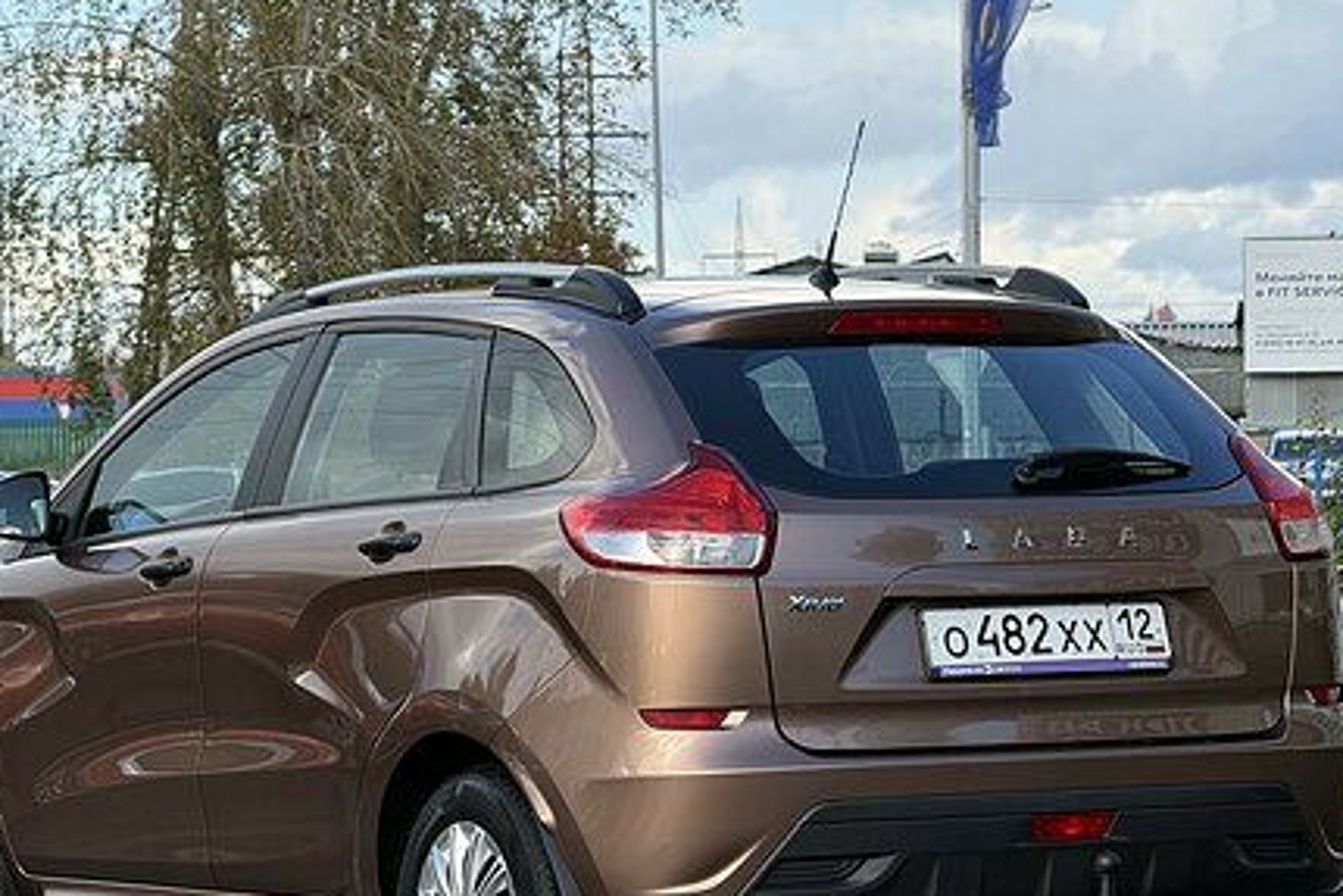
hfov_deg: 12.9
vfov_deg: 8.6
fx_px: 5933
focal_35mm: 159
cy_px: 599
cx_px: 587
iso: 50
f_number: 2.8
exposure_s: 1/546
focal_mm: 15.66
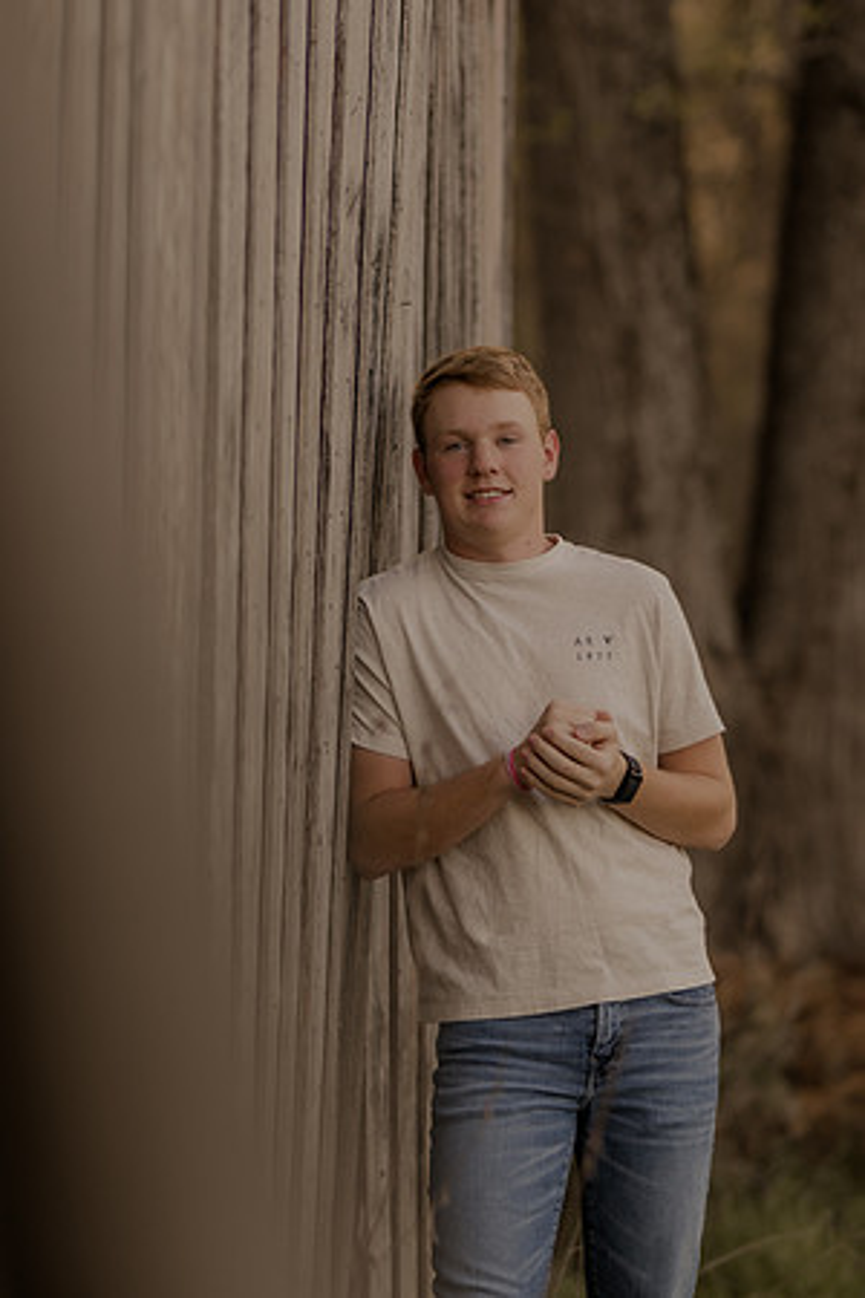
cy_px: 649
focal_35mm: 127
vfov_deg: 16.1
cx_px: 432
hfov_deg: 10.8
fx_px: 4577
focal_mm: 85
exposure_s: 1/1000
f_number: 1.6
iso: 250
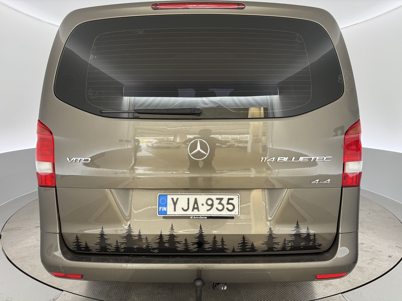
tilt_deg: -7.1
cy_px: 150
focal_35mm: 24
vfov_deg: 56.8
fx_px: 279
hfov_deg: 71.6
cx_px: 201
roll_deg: +0.2
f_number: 1.78
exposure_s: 1/50
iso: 100
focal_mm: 6.76
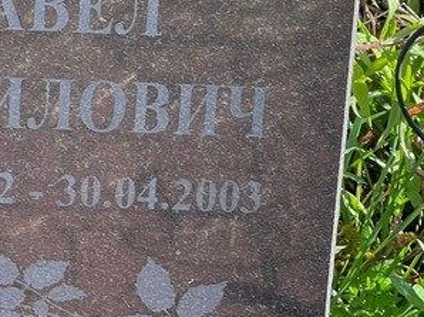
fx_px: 2533
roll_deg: -2.0
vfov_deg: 7.2
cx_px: 51
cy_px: 47
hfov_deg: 9.5
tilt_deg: -24.3
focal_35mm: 207
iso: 32
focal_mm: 9
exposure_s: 1/107
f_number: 2.8
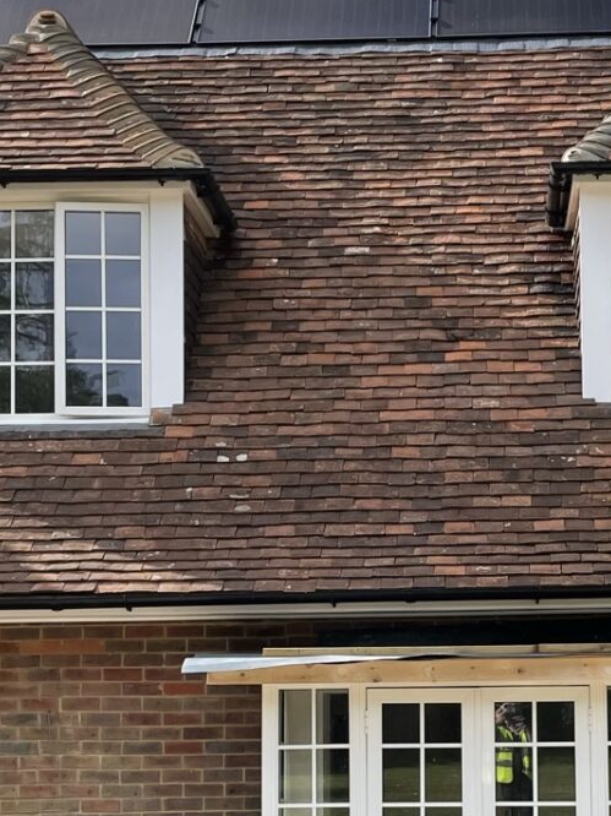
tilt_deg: +4.9
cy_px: 610
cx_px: 452
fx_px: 1766
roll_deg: +0.2
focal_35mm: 75
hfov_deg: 19.5
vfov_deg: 25.7
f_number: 1.6
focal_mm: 4.2
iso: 32
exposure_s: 1/2053
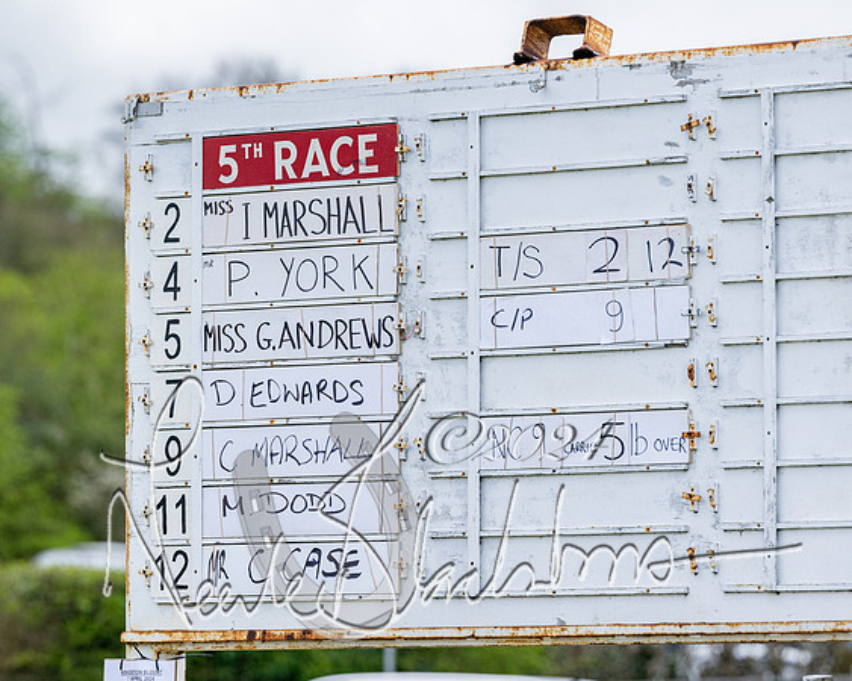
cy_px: 377
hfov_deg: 7.5
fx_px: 6498
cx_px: 430
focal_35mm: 258
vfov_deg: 6.0
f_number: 5
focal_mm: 200
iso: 400
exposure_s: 1/2500
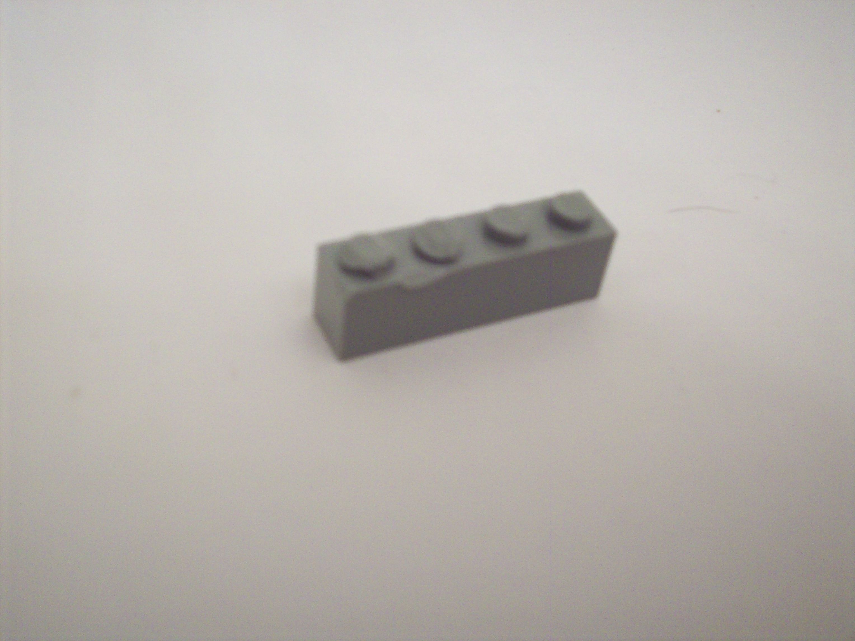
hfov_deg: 41.2
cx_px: 428
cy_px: 320
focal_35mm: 46
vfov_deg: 31.5
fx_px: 1136
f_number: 3.1
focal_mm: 7.6
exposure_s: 1/8.1
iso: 160
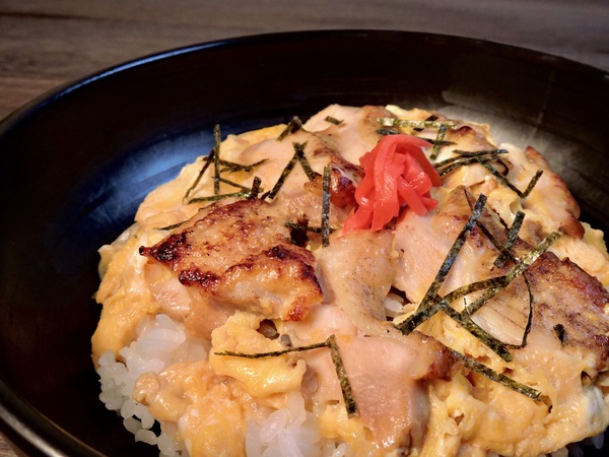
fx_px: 704
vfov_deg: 36.0
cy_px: 228
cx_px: 304
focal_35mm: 40
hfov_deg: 46.8
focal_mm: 7.2
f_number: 3.8
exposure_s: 1/20
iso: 400
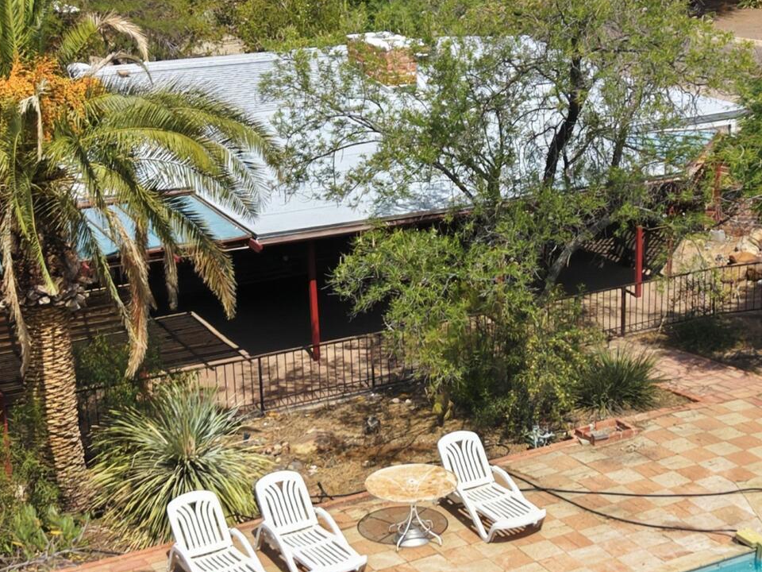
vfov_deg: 19.6
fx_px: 1651
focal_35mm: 75
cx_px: 530
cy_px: 346
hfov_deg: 25.8
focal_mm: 8.7
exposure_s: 1/6400
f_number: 1.8
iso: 200
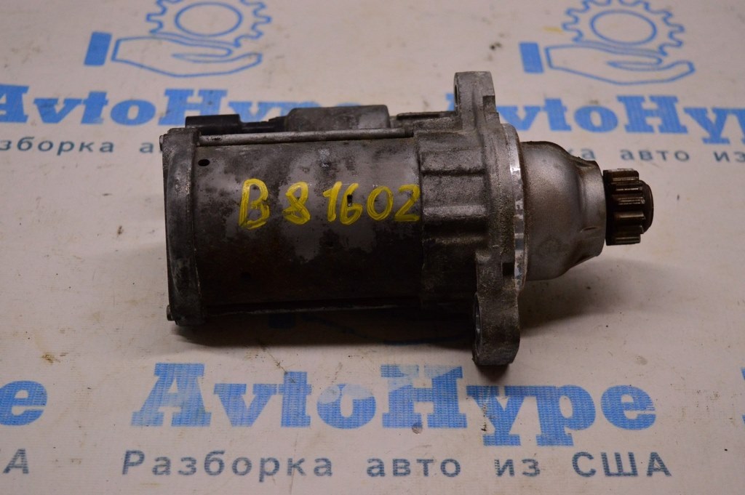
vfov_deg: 22.6
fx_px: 1241
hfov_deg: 33.4
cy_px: 248
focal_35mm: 60
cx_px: 372
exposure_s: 1/400
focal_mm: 40
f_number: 4.8
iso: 1600
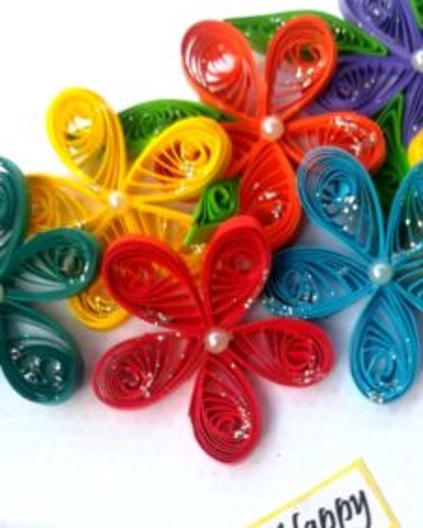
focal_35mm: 54
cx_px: 309
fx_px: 844
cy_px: 384
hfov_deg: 27.8
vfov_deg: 34.1
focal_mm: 3.83
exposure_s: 1/130
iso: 50
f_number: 2.2
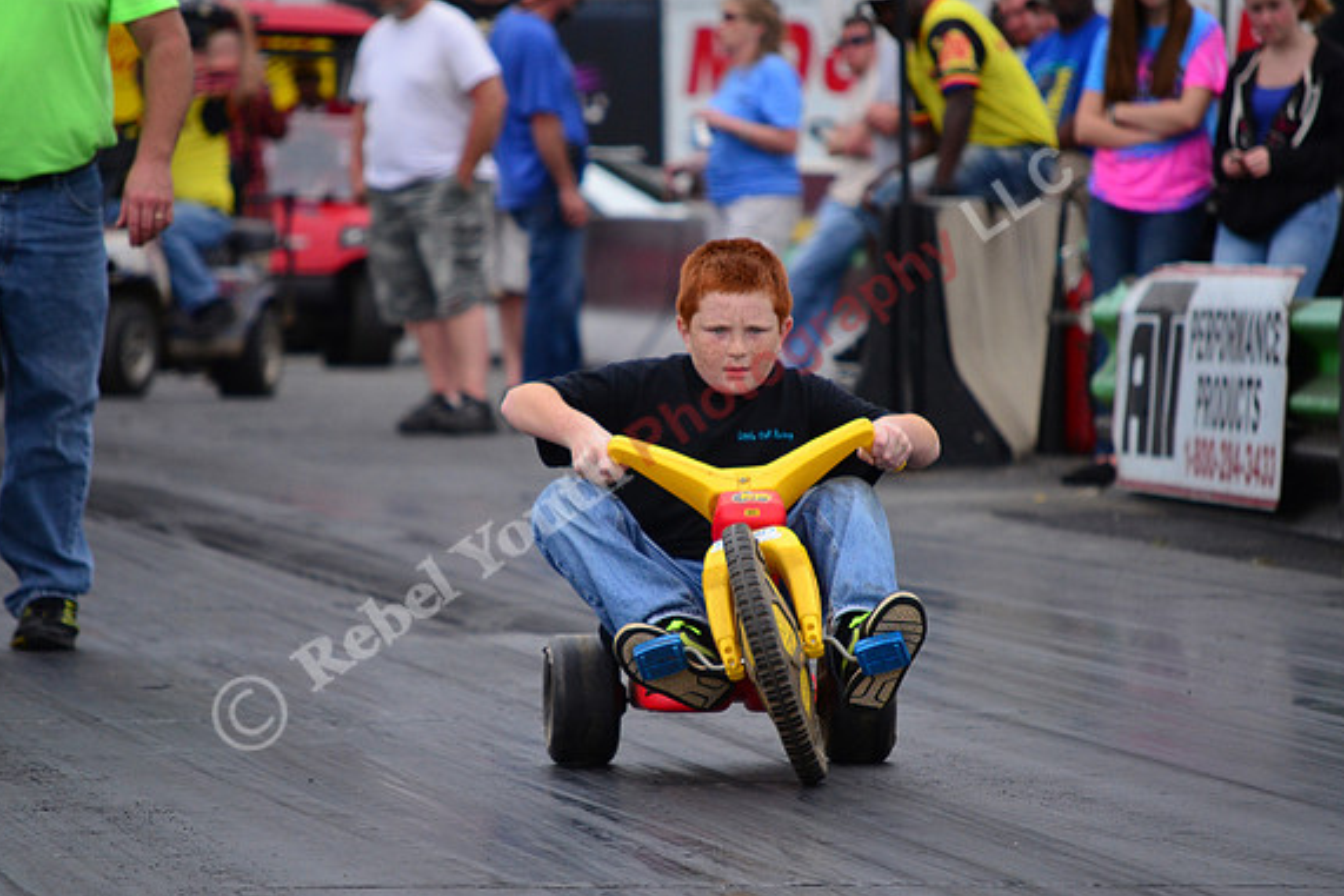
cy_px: 447
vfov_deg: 4.5
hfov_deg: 6.8
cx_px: 668
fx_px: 11352
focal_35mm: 304
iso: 1000
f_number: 5.6
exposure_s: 1/2000
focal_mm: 200
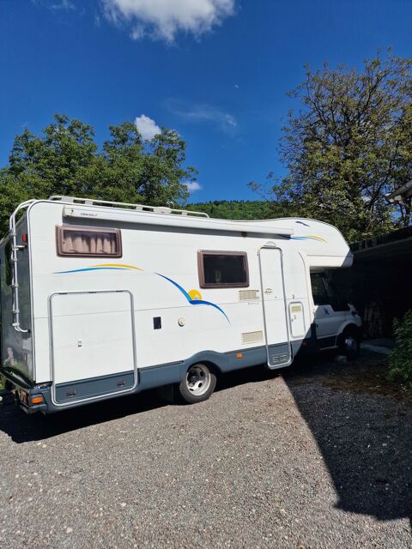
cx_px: 206
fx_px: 365
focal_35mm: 23
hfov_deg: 58.9
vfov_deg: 73.9
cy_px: 274
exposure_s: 1/2584
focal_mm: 6.4
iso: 50
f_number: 1.8
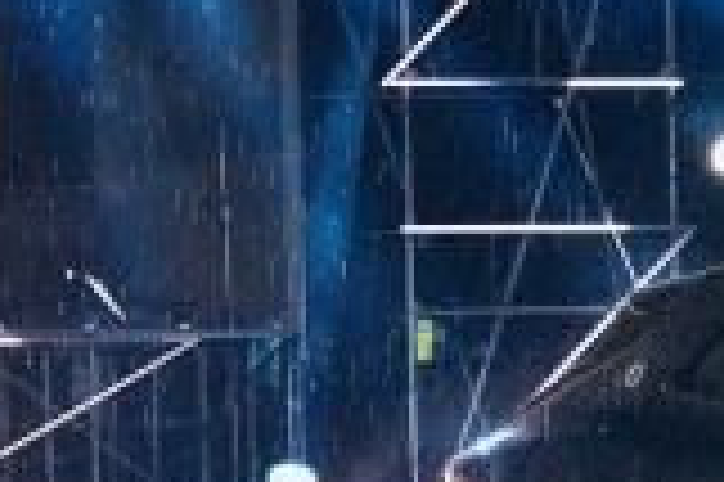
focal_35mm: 326
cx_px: 1241
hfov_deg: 6.2
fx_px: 6549
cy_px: 595
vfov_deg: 4.2
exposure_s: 1/100
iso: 800
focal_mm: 70
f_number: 7.1
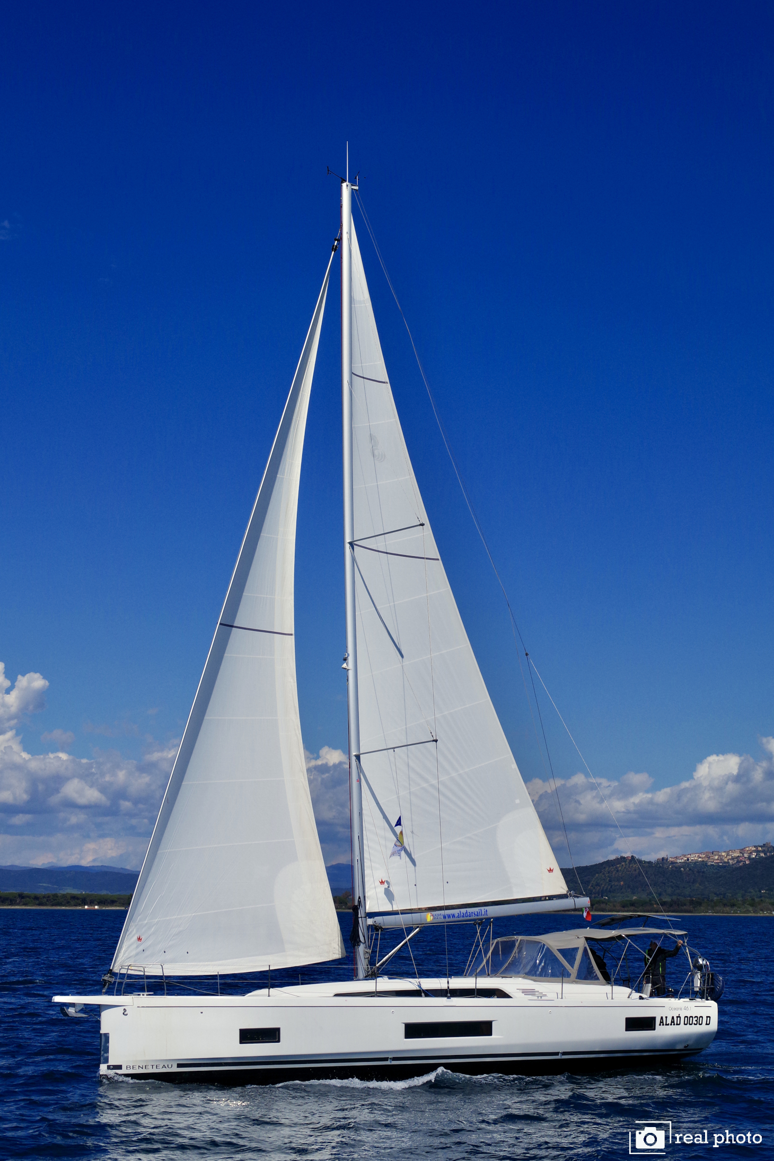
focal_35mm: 54
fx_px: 1741
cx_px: 387
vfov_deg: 36.9
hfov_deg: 25.1
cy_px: 580
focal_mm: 36
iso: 200
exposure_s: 1/1250
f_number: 11
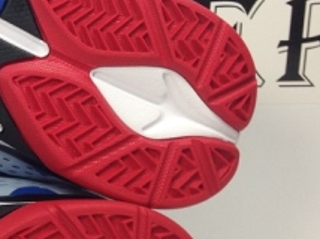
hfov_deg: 17.1
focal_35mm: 108
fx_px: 997
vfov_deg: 13.7
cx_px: -100
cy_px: 152
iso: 50
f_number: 2.4
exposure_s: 1/120
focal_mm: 4.13
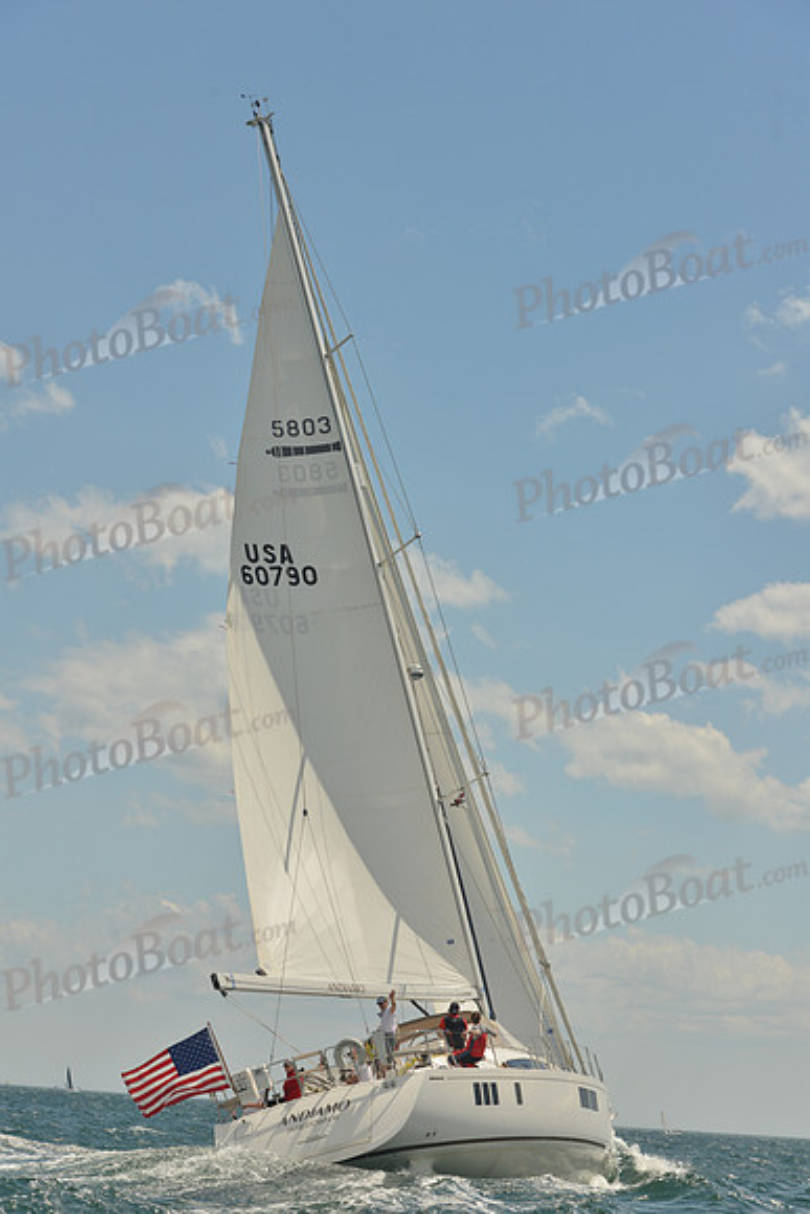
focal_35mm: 75
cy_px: 607
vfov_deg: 27.0
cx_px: 405
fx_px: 2530
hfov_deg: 18.2
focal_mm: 75
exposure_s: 1/800
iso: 400
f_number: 9
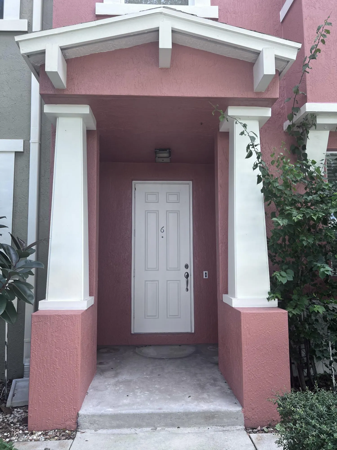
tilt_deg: +6.2
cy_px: 225
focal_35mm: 26
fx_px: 337
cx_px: 168
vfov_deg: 67.3
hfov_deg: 53.1
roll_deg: +1.0
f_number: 1.5
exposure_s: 1/466
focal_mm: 5.7
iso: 50
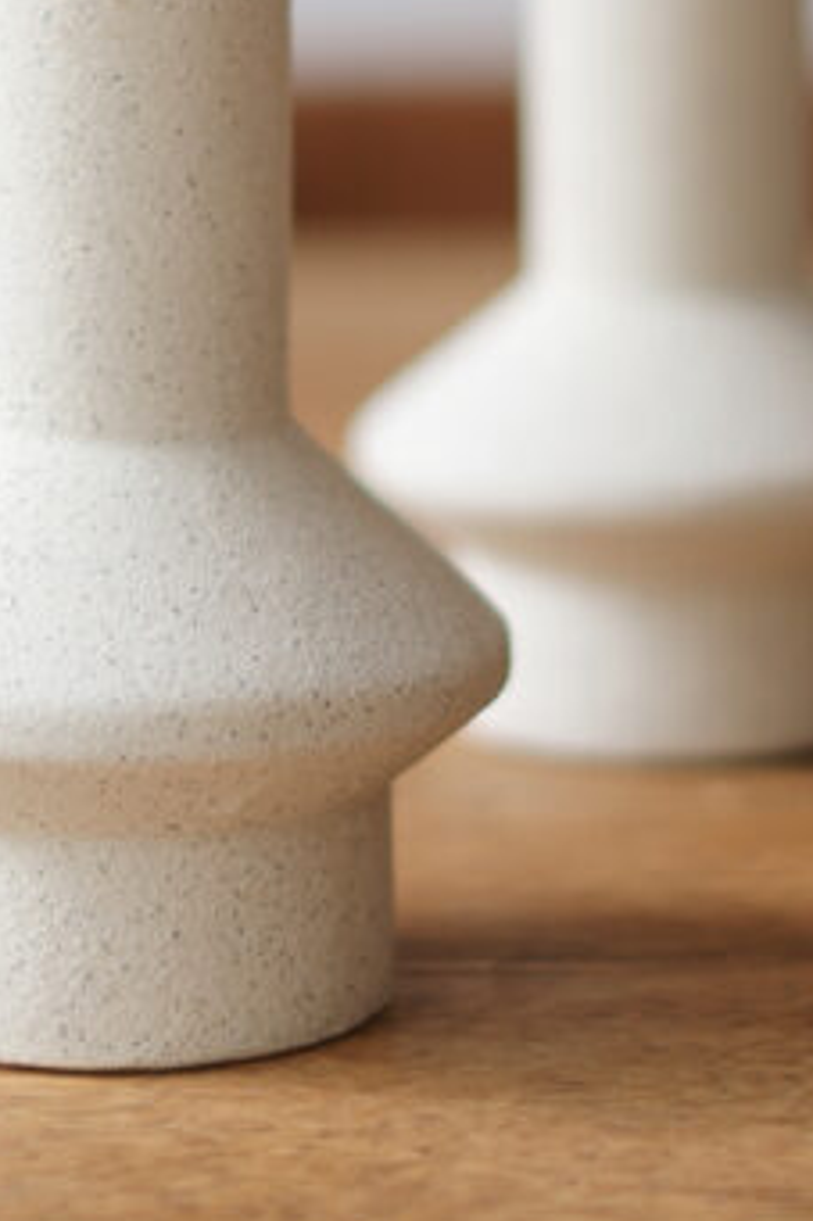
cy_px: 47
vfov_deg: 14.5
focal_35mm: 140
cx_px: 455
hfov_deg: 9.8
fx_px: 4747
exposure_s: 1/52
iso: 200
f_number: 2.8
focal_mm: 35
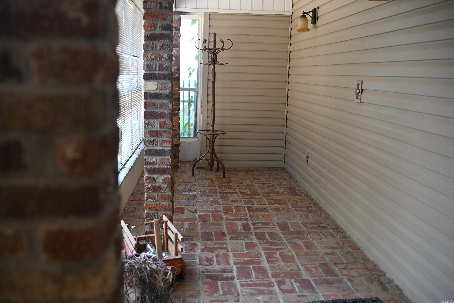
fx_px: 441
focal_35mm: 35
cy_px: 152
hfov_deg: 54.4
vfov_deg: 37.9
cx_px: 227
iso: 400
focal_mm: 35
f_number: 2.8
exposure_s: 1/200
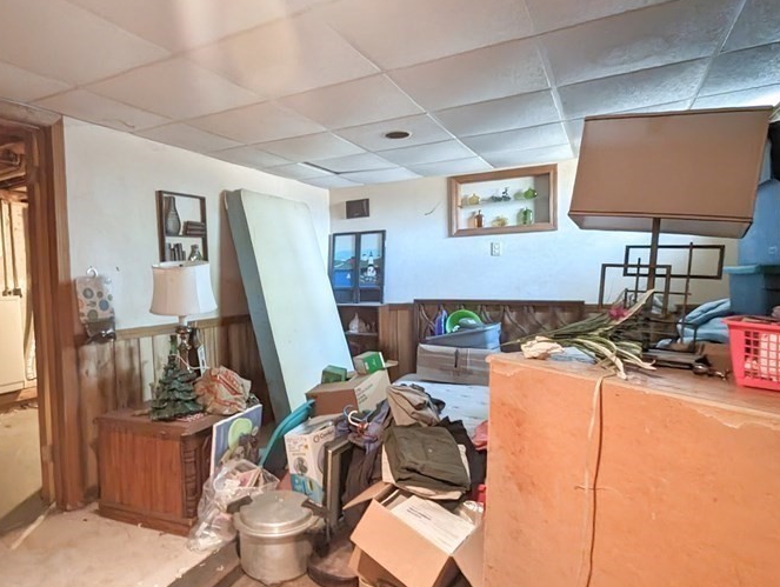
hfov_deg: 80.9
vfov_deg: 66.1
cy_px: 294
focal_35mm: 20
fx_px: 451
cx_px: 320
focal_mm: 1.95
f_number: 2.2
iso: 2580
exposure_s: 1/24
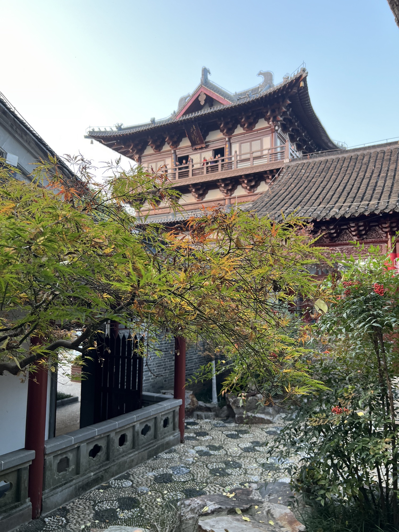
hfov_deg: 53.1
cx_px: 200
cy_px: 266
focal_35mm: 26
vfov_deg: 67.3
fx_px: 400
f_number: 1.5
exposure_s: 1/121
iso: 64
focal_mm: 5.7
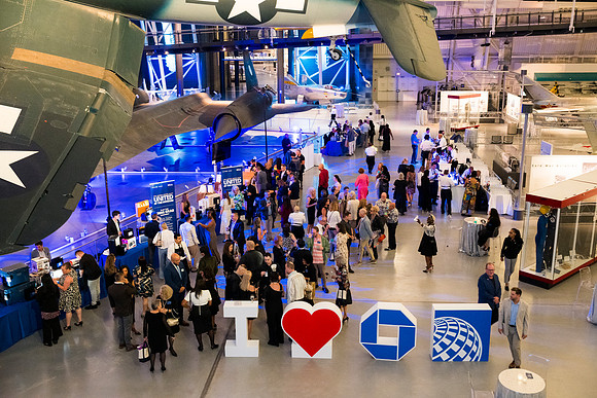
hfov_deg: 54.4
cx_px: 298
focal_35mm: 35
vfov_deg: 37.9
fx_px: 581
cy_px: 199
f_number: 4
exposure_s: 1/50
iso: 4000
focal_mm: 35
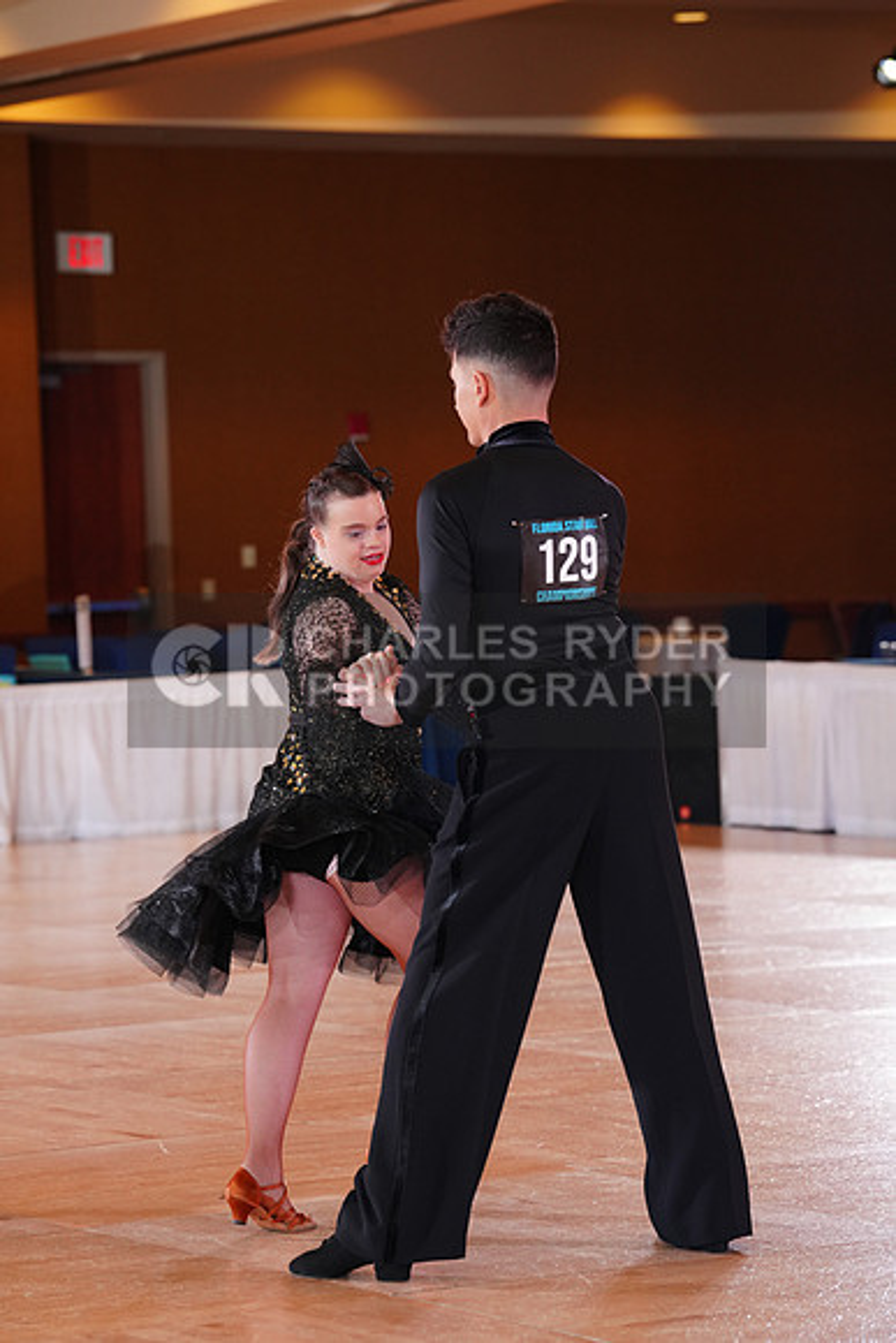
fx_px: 4813
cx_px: 448
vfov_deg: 15.9
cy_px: 672
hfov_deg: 10.6
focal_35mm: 129
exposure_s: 1/160
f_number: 5
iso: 1600
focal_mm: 129
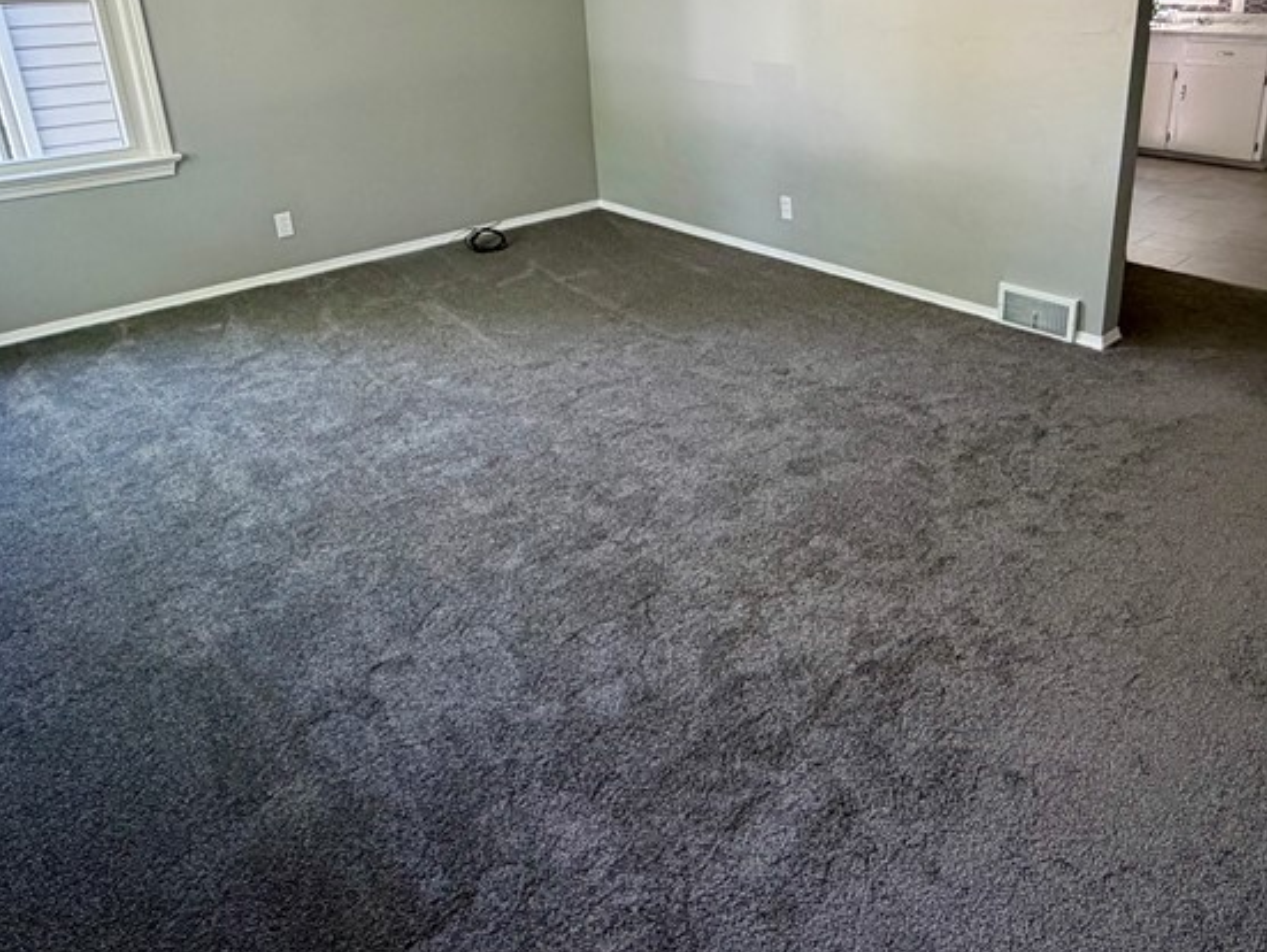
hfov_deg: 66.5
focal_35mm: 26
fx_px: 952
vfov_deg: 51.5
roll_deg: +1.6
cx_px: 770
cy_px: 271
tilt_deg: -18.8
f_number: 2.2
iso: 250
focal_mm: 2.22
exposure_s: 1/120
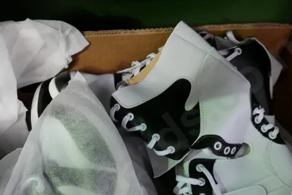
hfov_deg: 45.1
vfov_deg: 29.7
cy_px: 182
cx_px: 114
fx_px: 349
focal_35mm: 43
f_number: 3.5
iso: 3200
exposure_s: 1/60
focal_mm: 12
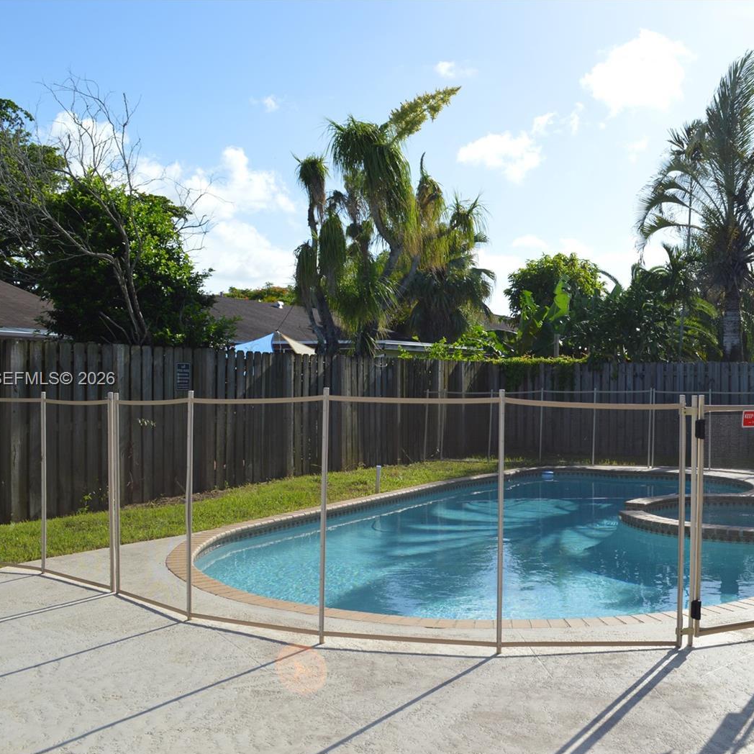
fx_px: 863
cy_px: 380
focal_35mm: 35
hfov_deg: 46.8
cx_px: 467
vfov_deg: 47.2
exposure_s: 1/250
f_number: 8
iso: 100
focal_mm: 18
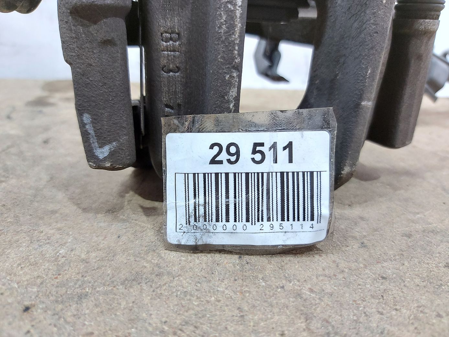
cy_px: 168
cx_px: 224
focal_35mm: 24
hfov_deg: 71.6
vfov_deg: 56.8
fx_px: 311
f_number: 1.8
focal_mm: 5.23
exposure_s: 1/25
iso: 250
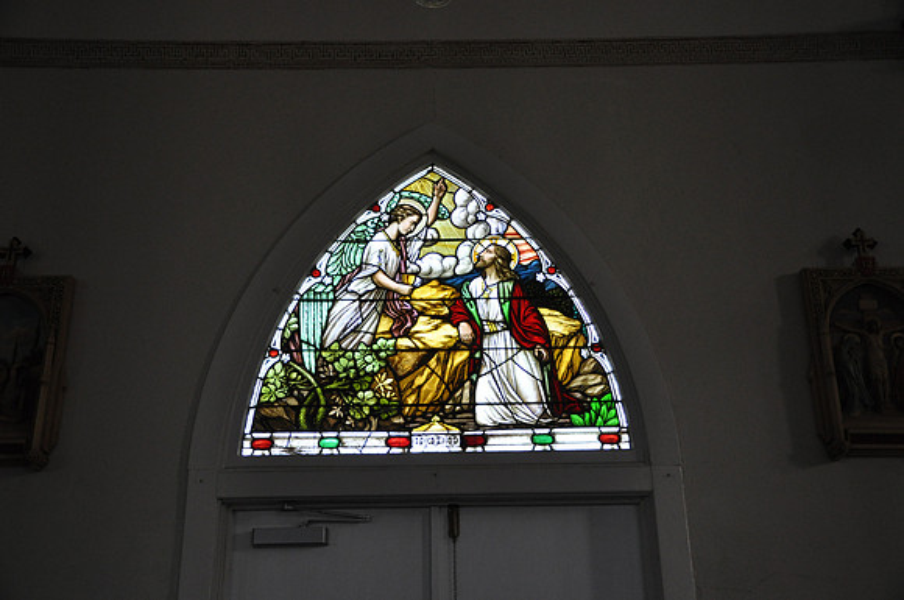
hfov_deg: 49.6
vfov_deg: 34.1
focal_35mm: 39
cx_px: 452
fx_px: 978
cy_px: 300
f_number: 4
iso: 900
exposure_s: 1/30
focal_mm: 26
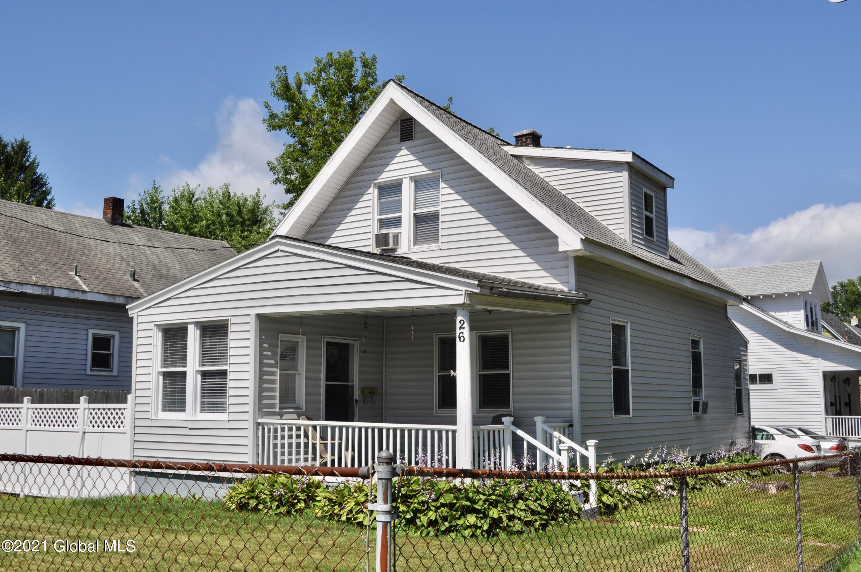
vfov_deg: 36.8
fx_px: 860
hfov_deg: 53.2
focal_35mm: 36
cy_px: 286
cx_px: 430
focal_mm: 24
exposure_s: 1/800
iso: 200
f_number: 10
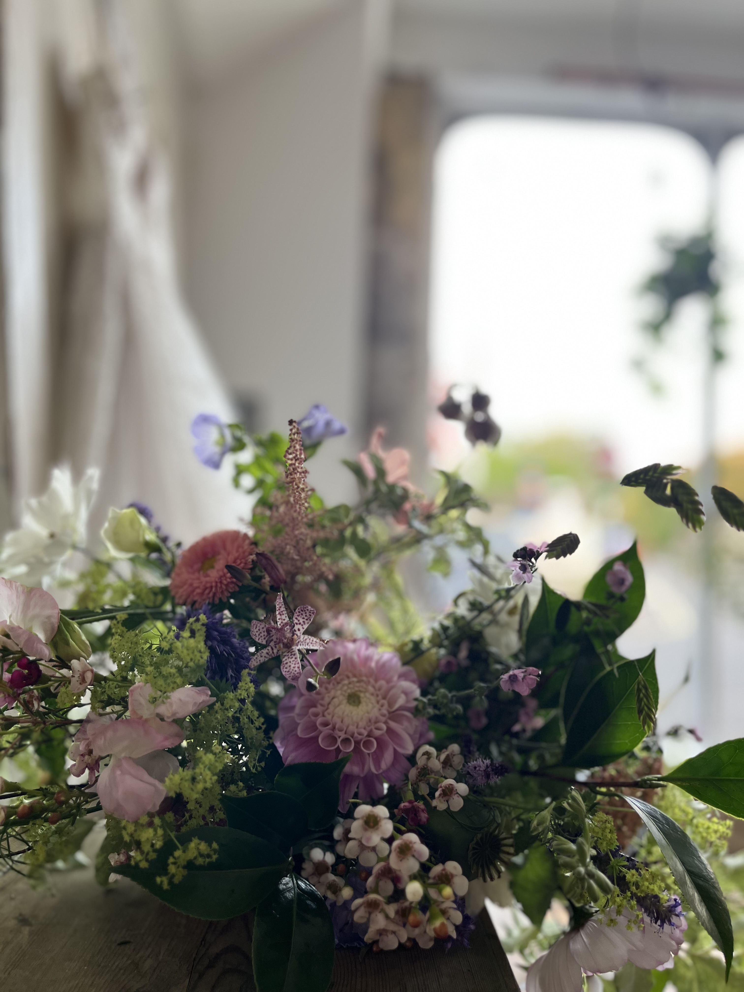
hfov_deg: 53.1
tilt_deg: +2.1
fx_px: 745
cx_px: 372
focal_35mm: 26
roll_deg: -0.8
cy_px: 496
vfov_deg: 67.3
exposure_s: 1/121
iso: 64
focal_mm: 5.1
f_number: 1.6
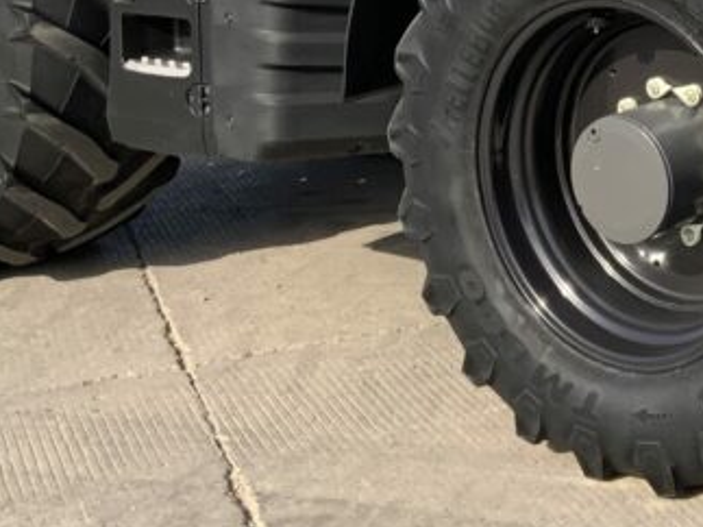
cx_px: 744
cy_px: -161
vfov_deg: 15.3
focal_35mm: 92
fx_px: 1868
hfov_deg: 20.5
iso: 16
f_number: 1.8
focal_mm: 3
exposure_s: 1/1035
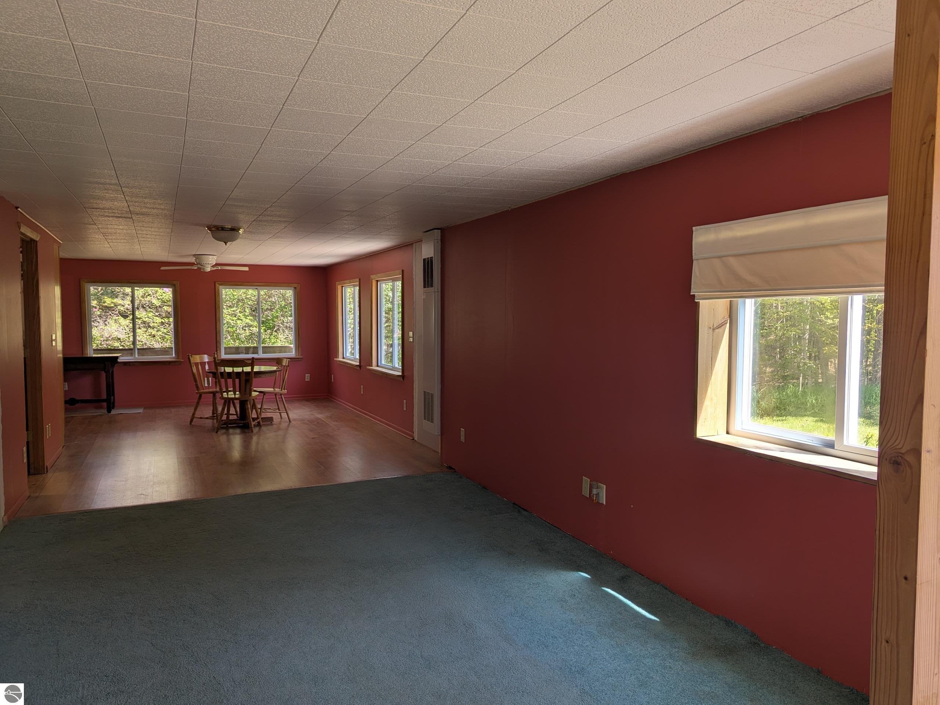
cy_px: 352
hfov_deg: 71.6
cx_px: 470
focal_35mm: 24
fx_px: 652
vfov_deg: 56.8
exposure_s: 1/277
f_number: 1.85
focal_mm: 6.81
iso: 58
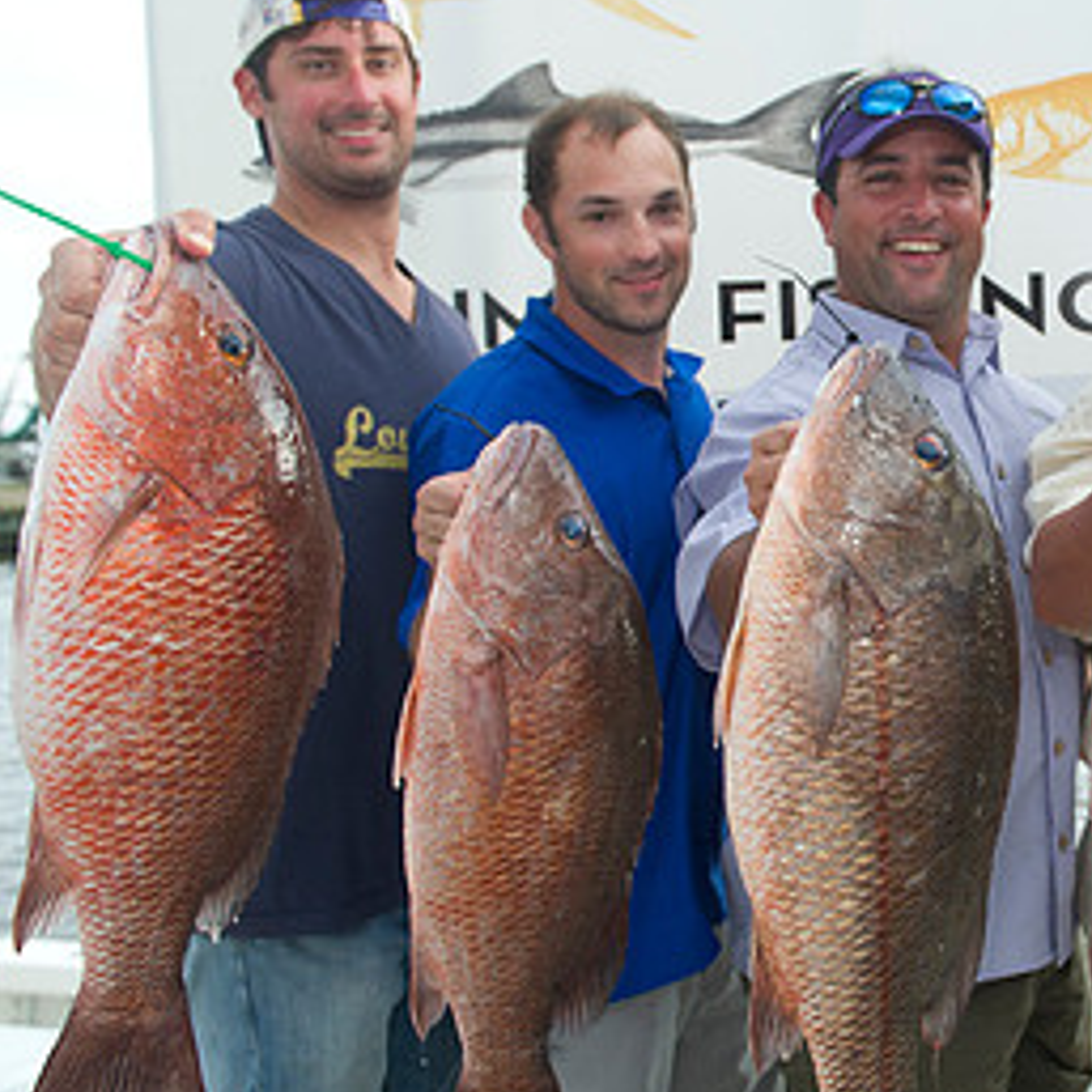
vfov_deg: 36.8
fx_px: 1642
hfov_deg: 34.0
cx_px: 1054
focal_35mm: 46
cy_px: 544
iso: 400
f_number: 4.5
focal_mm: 24
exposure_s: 1/250
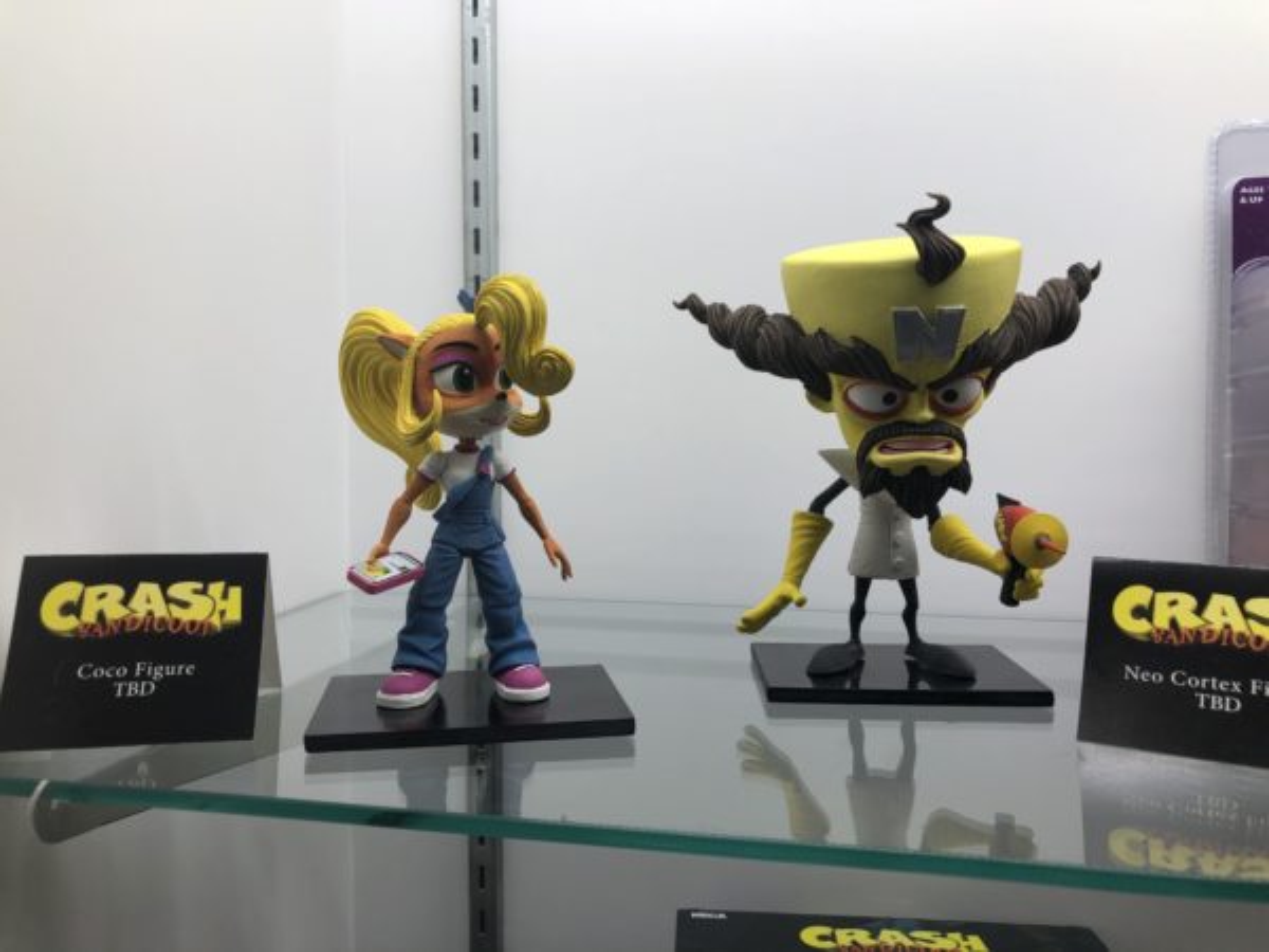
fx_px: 1026
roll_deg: -0.5
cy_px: 476
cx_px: 634
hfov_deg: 63.4
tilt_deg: -3.6
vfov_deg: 49.7
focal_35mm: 28
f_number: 1.8
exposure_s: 1/269
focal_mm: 3.99
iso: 20
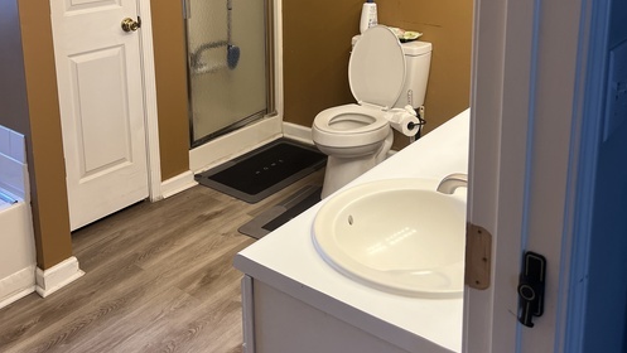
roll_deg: +0.7
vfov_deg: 29.8
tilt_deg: -11.4
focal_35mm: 38
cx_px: 314
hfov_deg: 52.8
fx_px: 632
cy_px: 27
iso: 100
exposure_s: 1/120
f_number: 1.5
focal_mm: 5.7
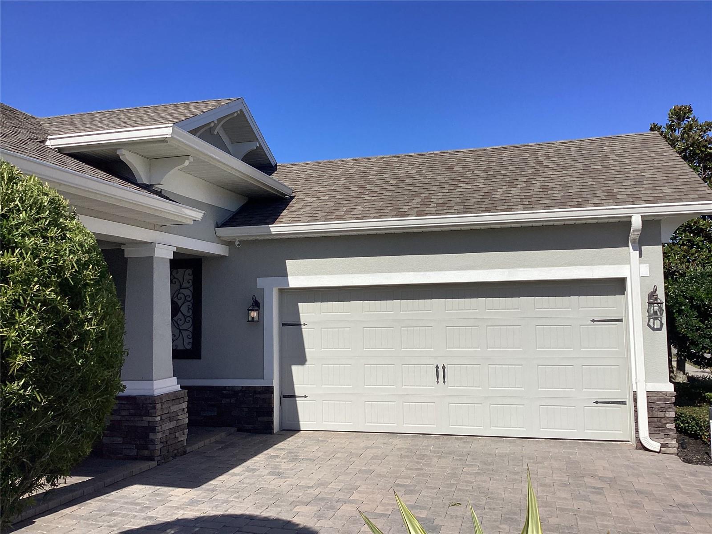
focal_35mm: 31
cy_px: 267
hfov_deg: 58.4
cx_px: 356
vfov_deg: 45.4
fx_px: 638
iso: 25
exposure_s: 1/2469
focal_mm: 3.3
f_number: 2.4
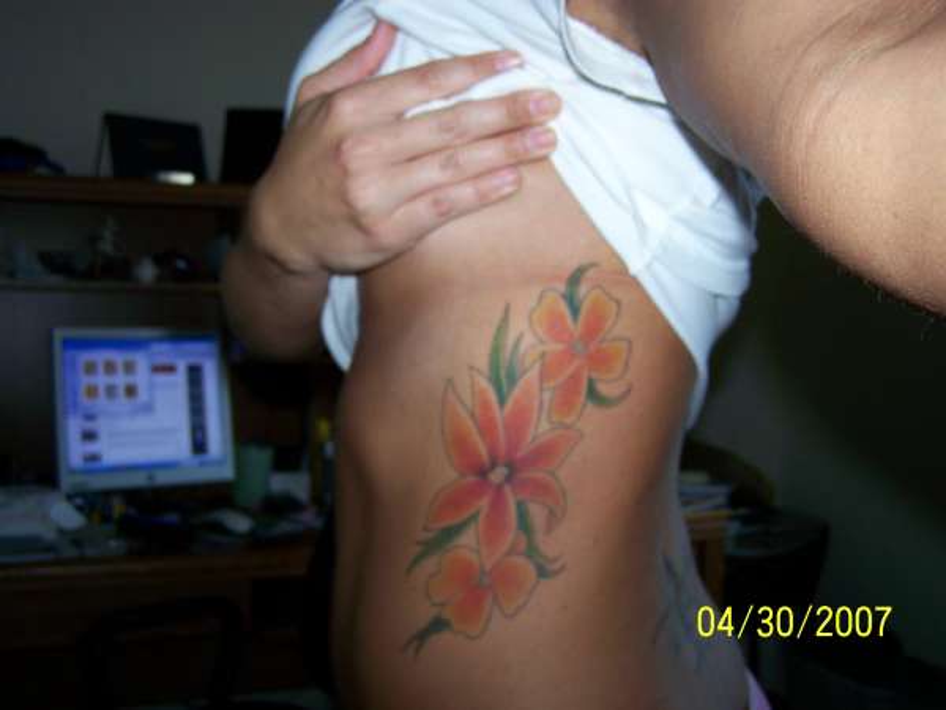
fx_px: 1038
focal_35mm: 38
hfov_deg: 49.0
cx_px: 473
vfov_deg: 37.7
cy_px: 355
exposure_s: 1/60
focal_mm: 6.3
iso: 80
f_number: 2.8
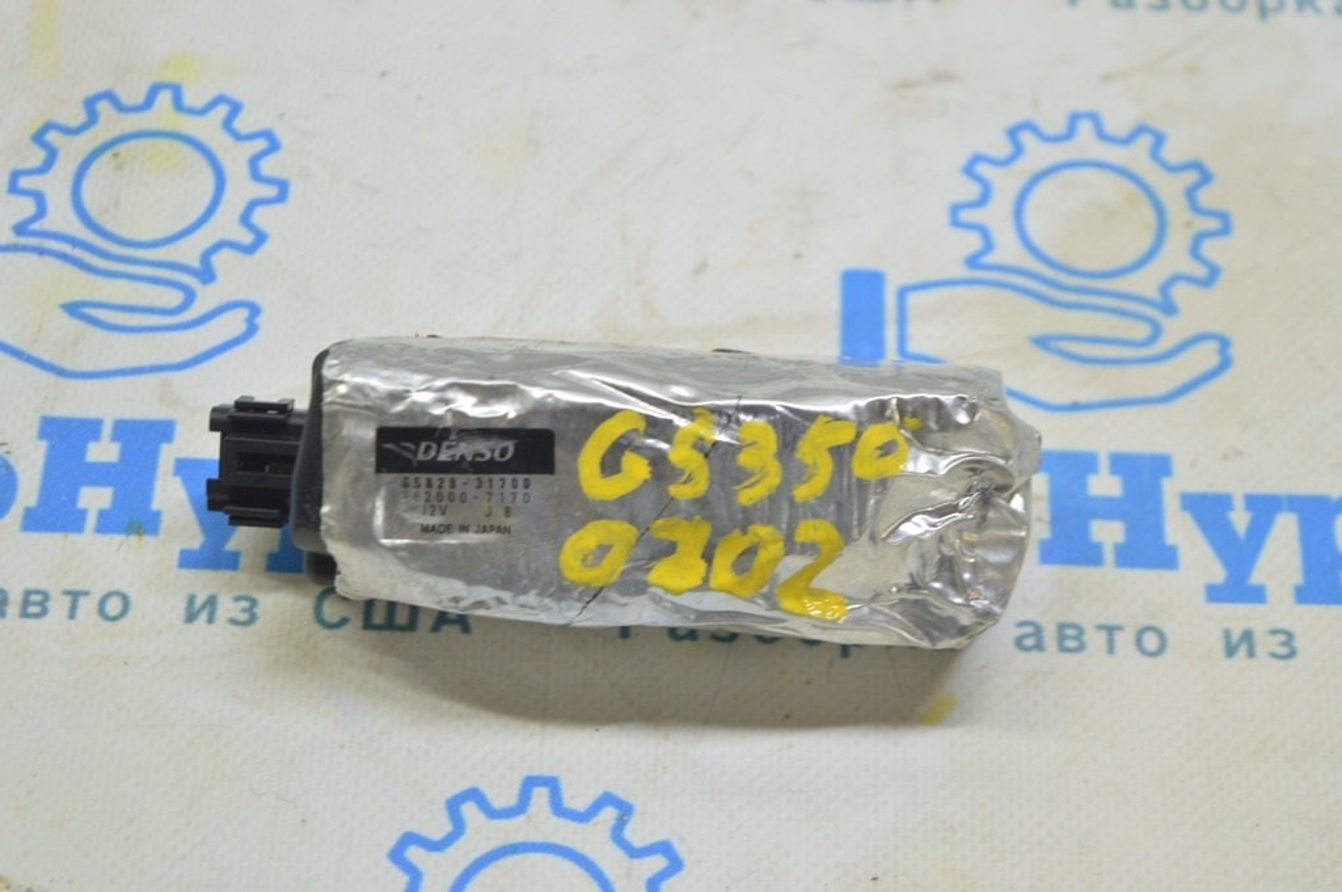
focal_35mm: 82
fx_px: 3073
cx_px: 671
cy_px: 446
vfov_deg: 16.5
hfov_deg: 24.6
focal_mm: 55
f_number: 5.6
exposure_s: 1/20
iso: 400
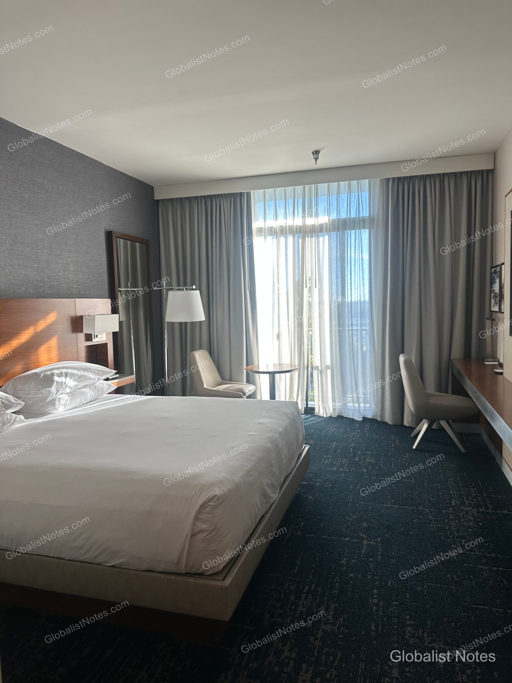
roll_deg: -1.0
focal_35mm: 24
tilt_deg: -3.2
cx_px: 256
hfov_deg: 56.8
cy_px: 342
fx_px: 473
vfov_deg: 71.6
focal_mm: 6.86
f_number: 1.78
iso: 64
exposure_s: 1/154
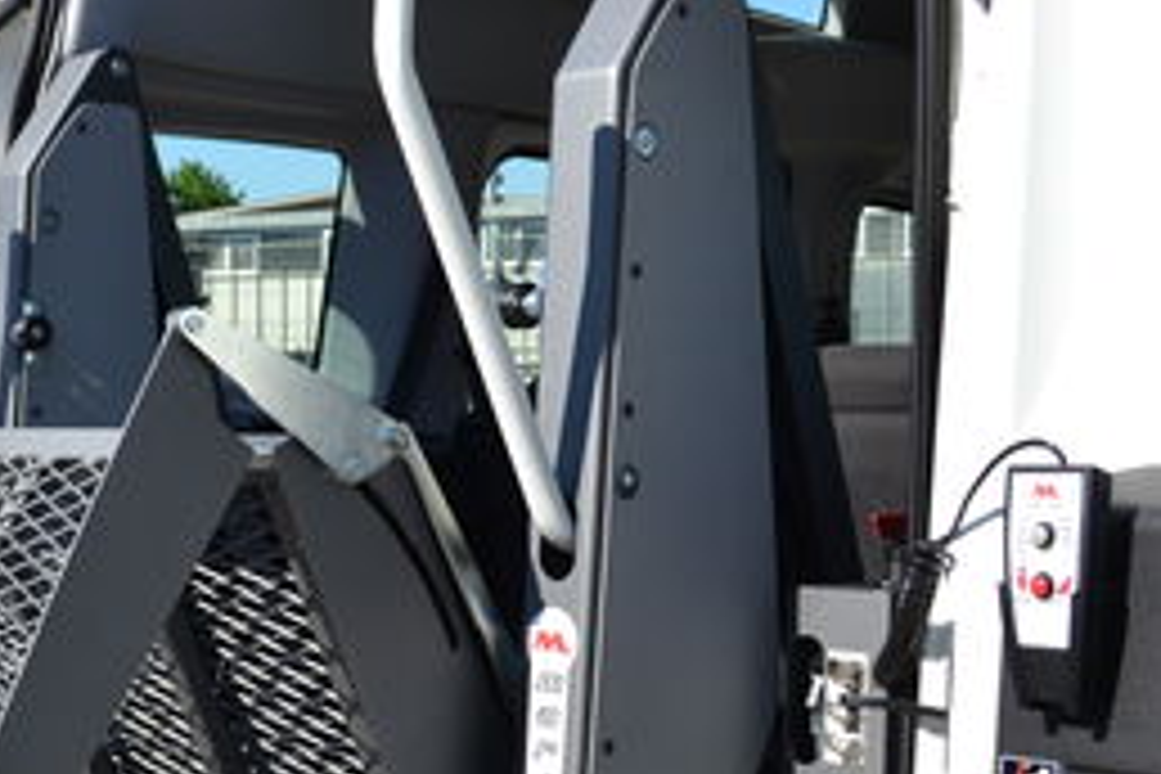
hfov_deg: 30.6
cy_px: 493
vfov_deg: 21.2
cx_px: 225
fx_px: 2064
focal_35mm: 64
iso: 100
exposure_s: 1/250
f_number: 8
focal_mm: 22
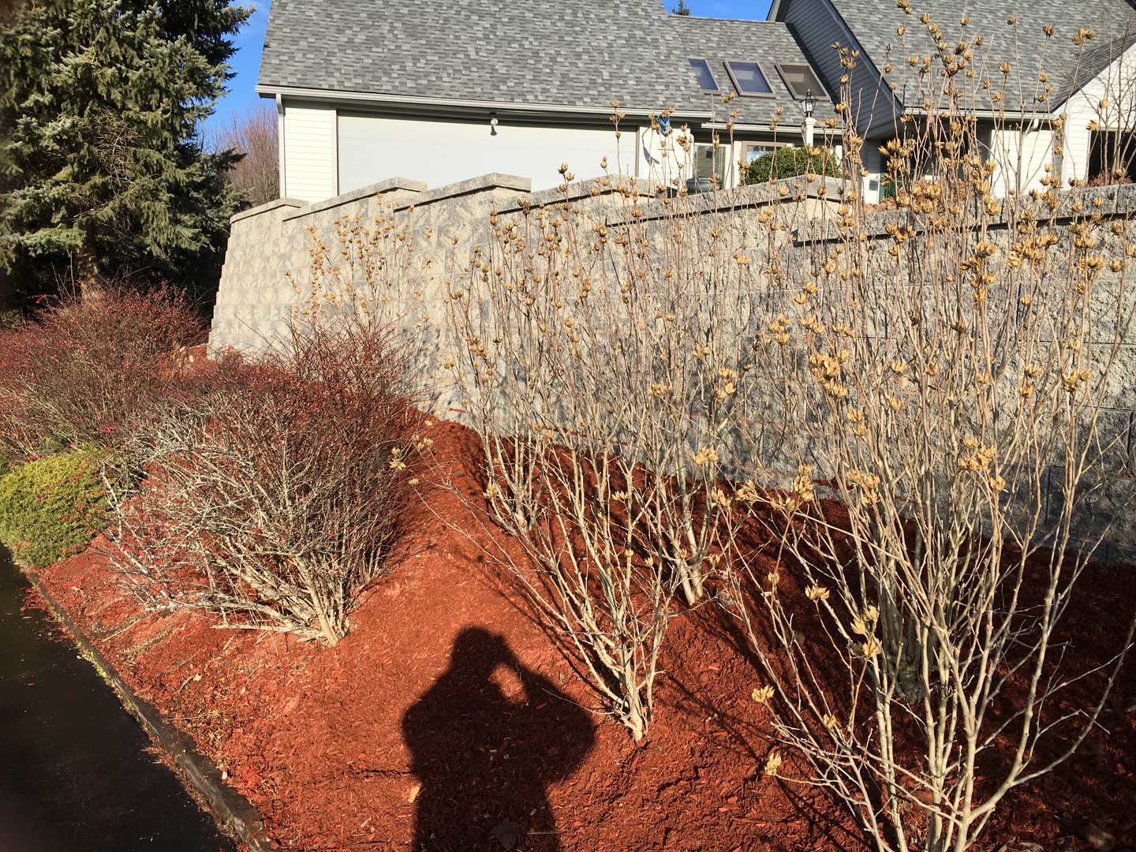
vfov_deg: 48.2
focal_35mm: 29
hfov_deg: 61.7
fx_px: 952
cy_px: 426
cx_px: 568
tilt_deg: -7.6
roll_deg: -1.5
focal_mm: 4.15
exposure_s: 1/1115
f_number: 2.2
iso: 25
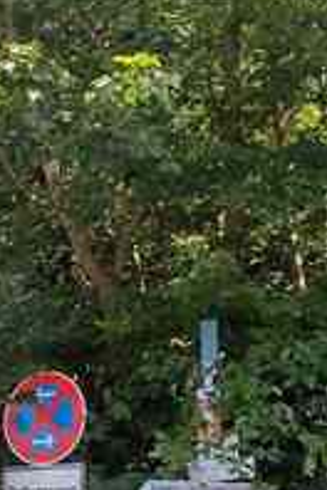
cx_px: 54
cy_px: 374
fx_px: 1158
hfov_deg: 15.9
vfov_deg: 23.6
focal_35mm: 85
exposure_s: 1/574
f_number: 1.7
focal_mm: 4.71
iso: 100
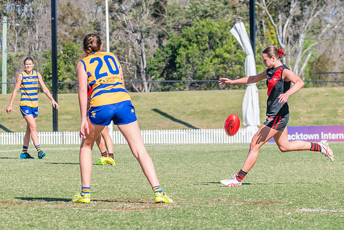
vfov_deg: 4.5
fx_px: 2943
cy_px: 119
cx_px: 260
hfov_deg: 6.7
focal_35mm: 308
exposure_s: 1/1250
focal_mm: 195
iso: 800
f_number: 10
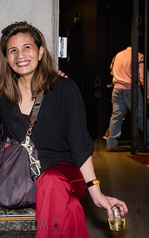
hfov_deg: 20.6
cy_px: 109
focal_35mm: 61
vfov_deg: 33.5
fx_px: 396
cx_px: -2
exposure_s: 1/400
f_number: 5
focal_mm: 35
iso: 8000
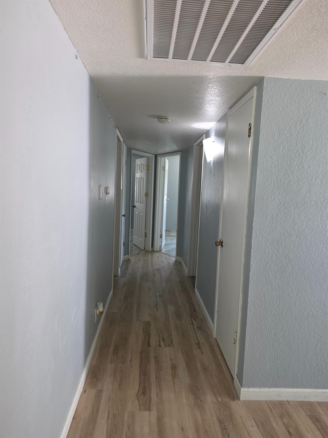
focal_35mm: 23
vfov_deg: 73.9
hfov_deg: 58.9
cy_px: 219
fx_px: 291
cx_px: 164
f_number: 1.7
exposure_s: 1/120
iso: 320
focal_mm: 6.25
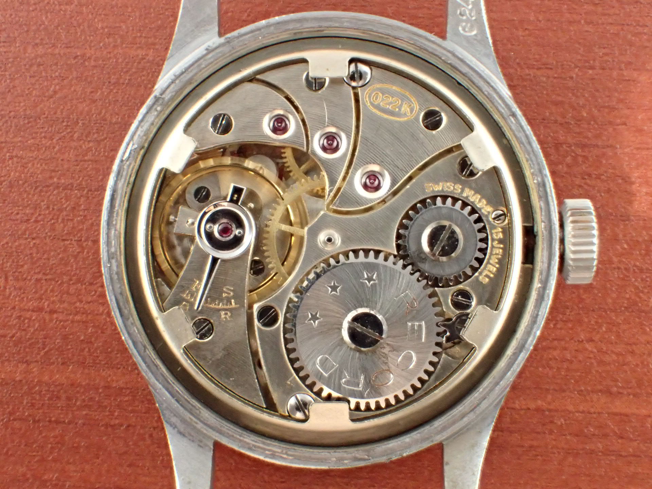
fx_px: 1318
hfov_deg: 27.8
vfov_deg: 21.0
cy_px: 244
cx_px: 326
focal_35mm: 70
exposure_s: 1/20
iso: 1600
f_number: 5.6
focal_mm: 12.6
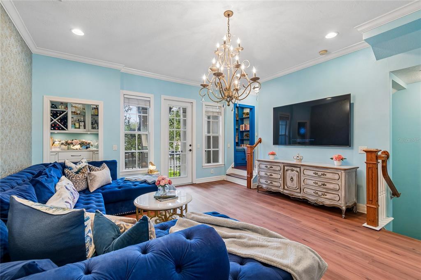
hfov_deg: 100.4
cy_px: 140
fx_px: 175
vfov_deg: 77.3
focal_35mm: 15
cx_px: 210
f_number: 7.1
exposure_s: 1/10
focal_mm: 10
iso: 100
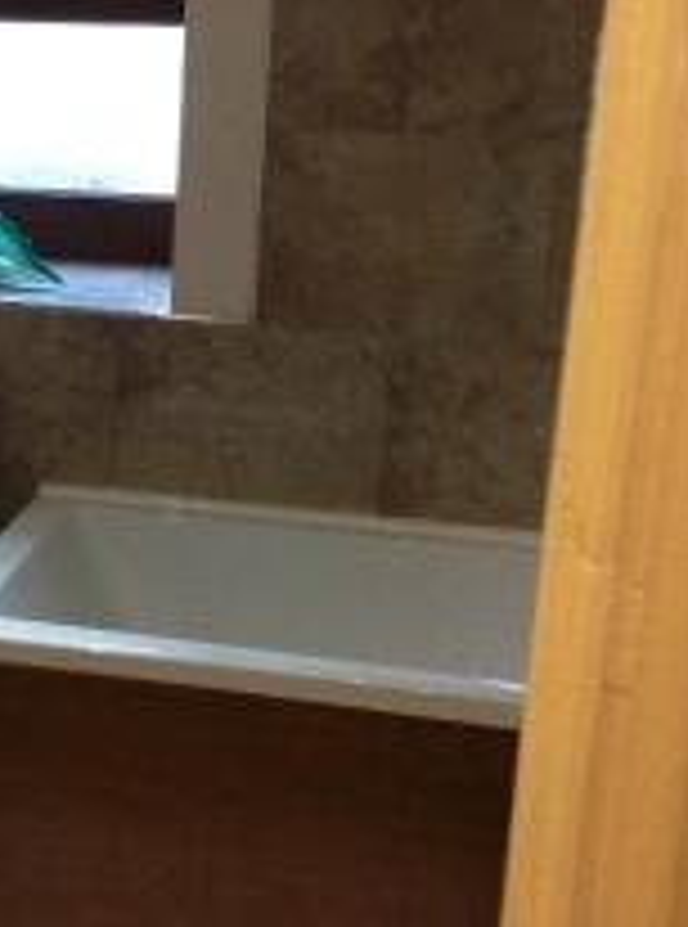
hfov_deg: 20.8
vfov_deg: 28.6
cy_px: 511
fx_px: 1813
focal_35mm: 68
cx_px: 9
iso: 125
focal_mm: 3.3
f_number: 2.4
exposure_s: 1/25
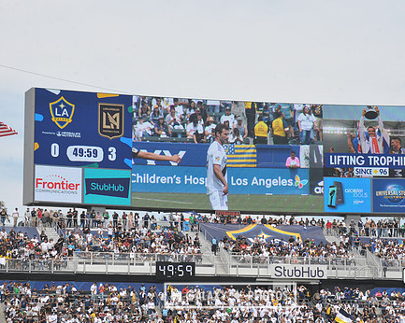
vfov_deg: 11.7
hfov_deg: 14.6
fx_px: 1581
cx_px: 230
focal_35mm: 132
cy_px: 155
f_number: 11
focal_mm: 105
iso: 320
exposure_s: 1/500
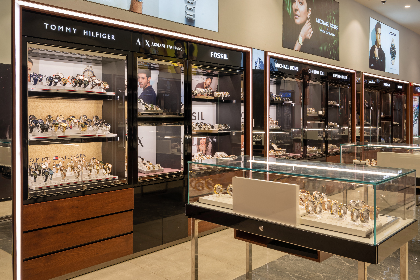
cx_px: 210
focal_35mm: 32
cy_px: 140
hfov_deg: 58.0
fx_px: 379
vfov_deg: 40.5
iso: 100
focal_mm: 32.5
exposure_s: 1/10
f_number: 13
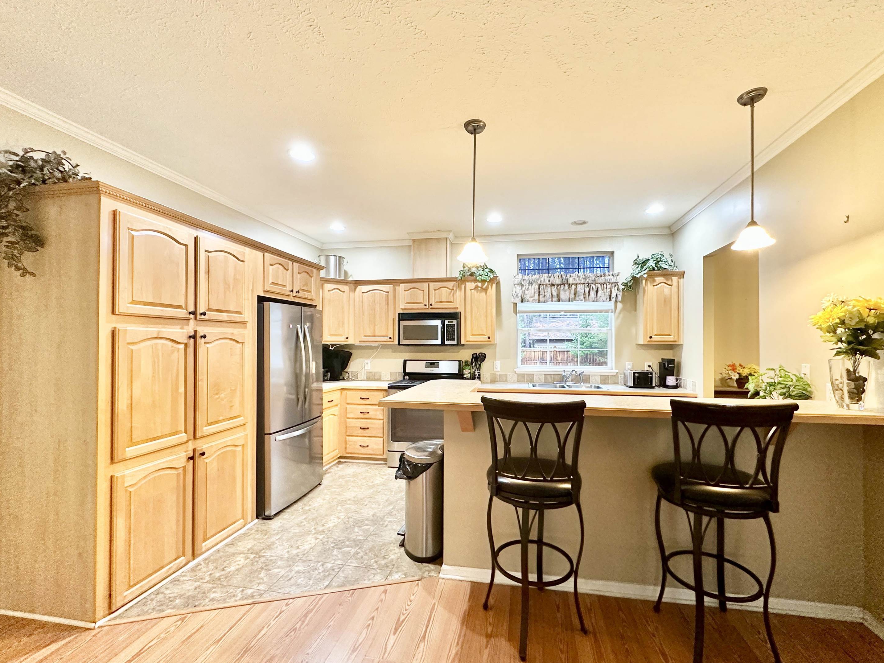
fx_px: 383
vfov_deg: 81.7
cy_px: 338
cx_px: 460
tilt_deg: +1.2
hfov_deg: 98.1
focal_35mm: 15
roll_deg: -0.2
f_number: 2.2
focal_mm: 2.22
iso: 320
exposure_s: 1/60
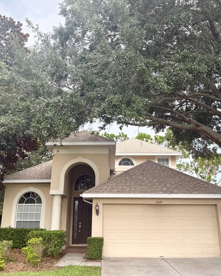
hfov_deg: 43.3
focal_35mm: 34
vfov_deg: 52.6
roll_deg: -1.3
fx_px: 278
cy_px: 112
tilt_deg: +19.5
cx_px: 105
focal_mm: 6.76
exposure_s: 1/805
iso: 80
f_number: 1.78
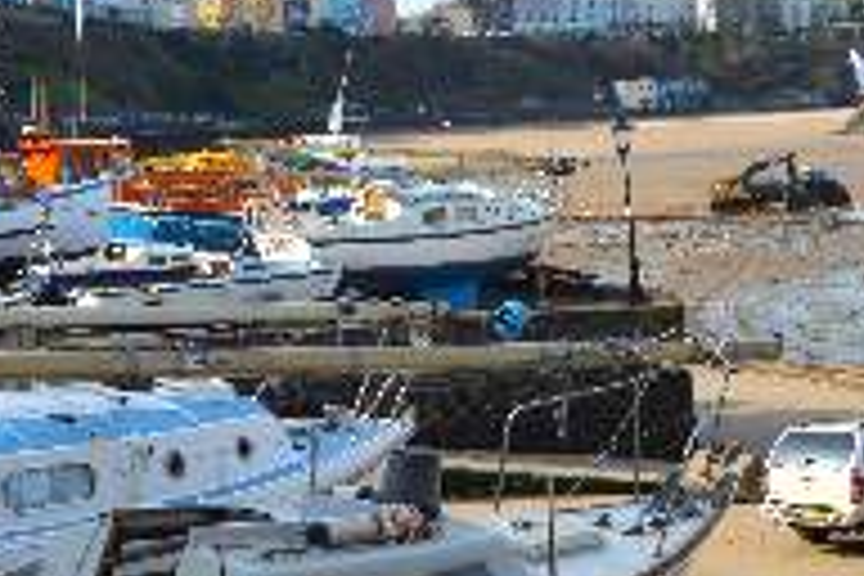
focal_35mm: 80
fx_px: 1920
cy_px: 137
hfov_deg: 24.9
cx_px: 148
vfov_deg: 17.0
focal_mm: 18
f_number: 8
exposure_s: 1/250
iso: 100
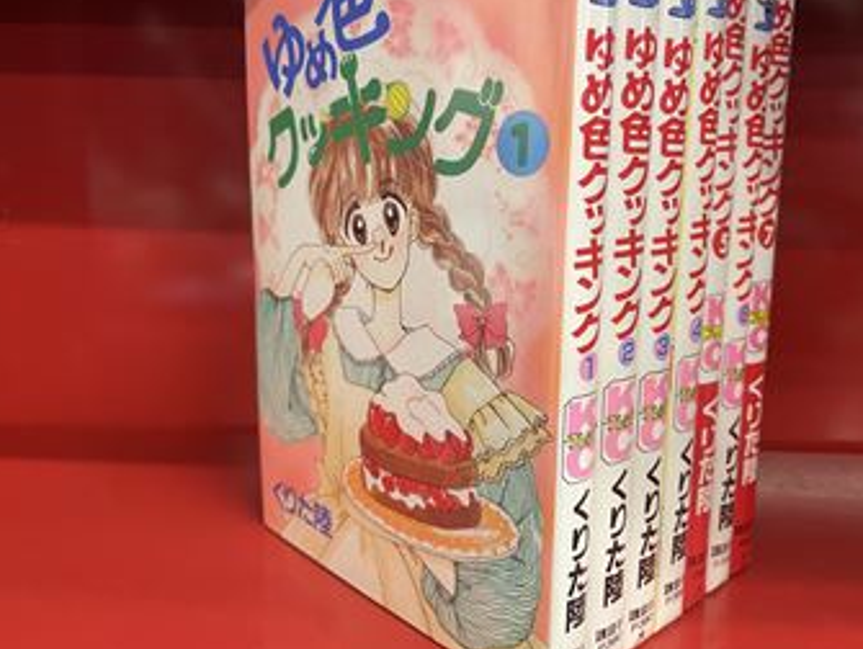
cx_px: 453
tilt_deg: -8.9
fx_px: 774
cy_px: 286
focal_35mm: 31
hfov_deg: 58.3
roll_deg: -0.4
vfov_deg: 45.4
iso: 100
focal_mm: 4.2
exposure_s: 1/60
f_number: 1.6
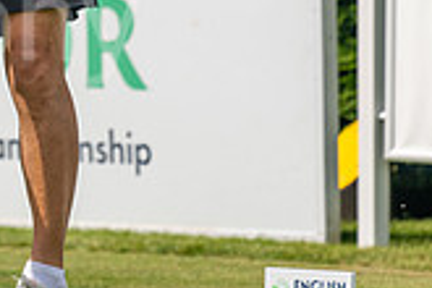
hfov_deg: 2.0
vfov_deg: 1.3
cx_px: -194
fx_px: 12659
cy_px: -103
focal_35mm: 1055
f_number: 4
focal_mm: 300
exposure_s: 1/1600
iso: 200
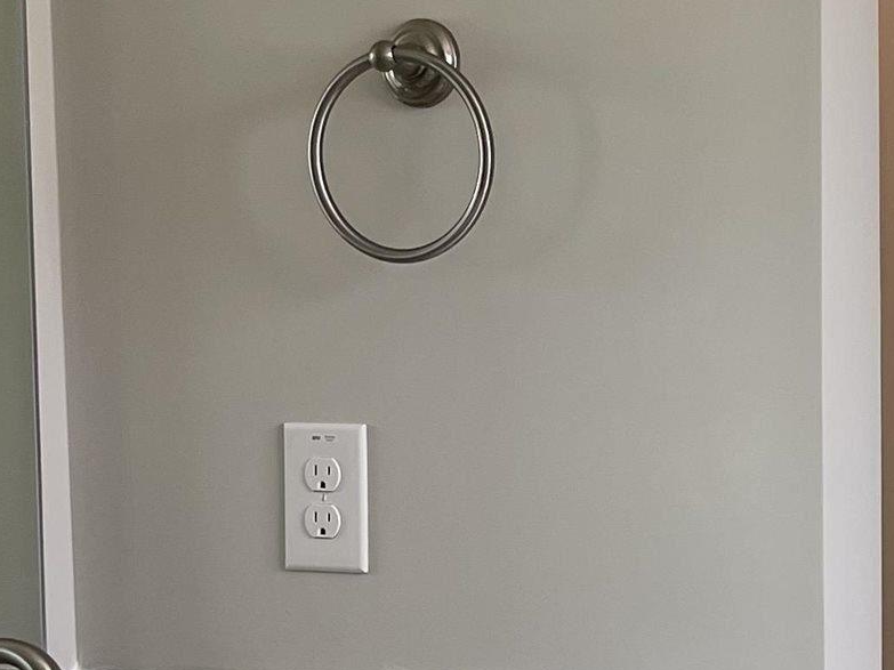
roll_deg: +1.4
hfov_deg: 19.2
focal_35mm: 102
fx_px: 2634
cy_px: 630
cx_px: 541
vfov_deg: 14.3
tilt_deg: -5.7
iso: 64
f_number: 1.6
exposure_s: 1/121
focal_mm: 5.1
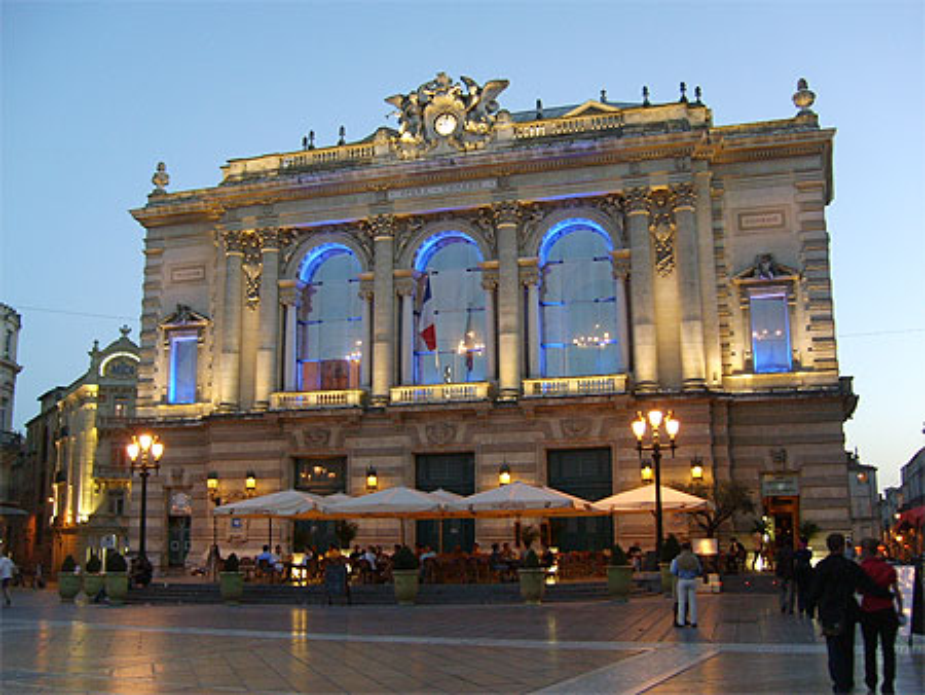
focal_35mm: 35
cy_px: 348
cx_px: 462
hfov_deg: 52.6
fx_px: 936
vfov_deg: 40.7
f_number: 2.8
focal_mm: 5.8
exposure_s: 1/15
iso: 139
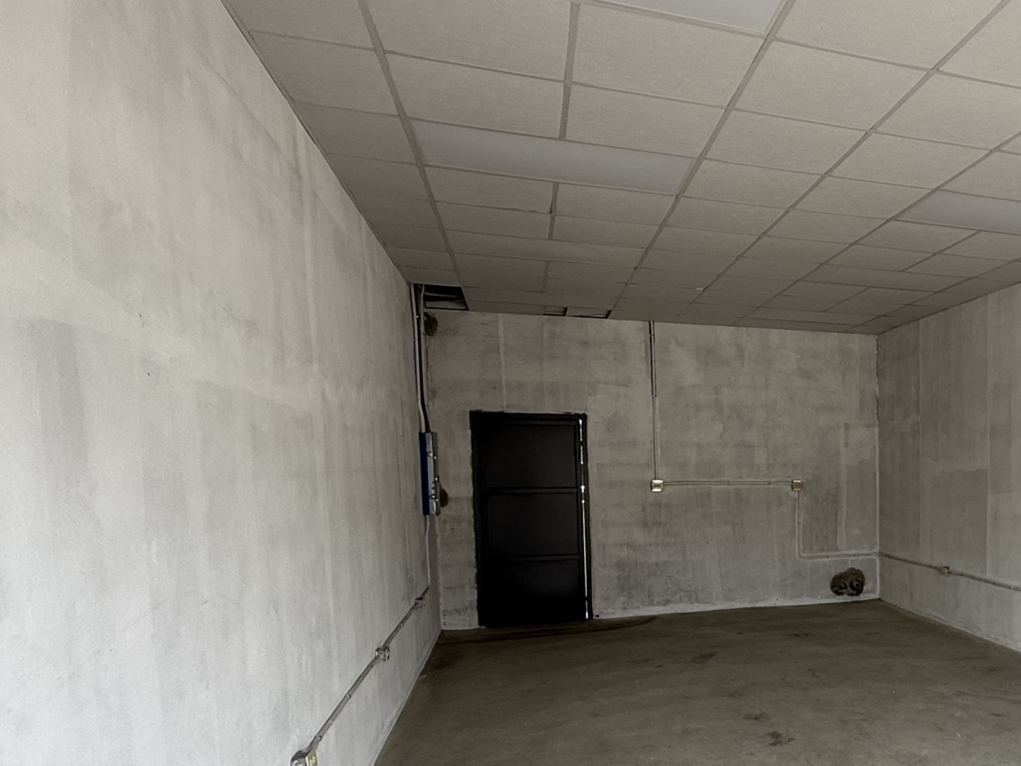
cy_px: 535
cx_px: 901
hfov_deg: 54.5
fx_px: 855
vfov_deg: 47.1
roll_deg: +0.3
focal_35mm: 29
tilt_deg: -4.6
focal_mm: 2.22
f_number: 2.2
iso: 40
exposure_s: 1/99
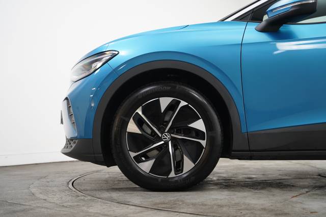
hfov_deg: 37.0
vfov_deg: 25.1
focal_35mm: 54
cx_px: 163
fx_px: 488
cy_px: 108
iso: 1600
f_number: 2.8
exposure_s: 1/160
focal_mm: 53.9
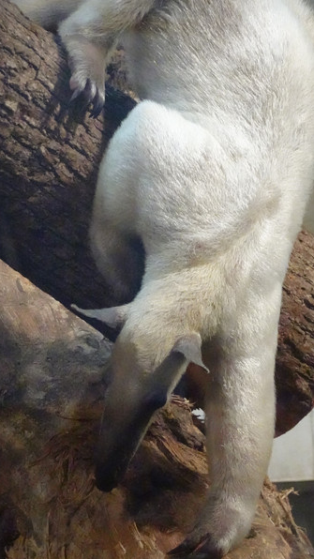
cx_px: 199
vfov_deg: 6.2
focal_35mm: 351
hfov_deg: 3.5
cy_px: 293
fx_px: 5198
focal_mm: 47.98
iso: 3200
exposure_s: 1/125
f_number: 6.3
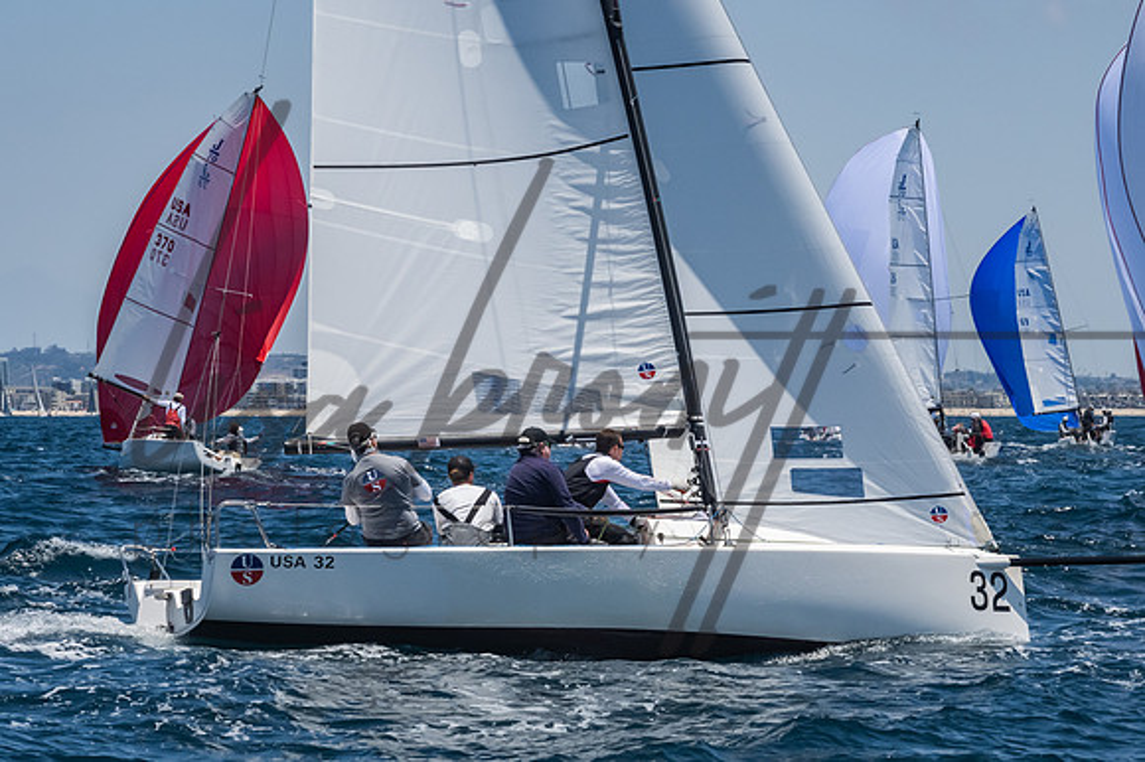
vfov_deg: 7.3
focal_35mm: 188
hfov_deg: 11.0
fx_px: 5966
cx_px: 572
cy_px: 381
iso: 640
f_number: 14
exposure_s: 1/1600
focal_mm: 120
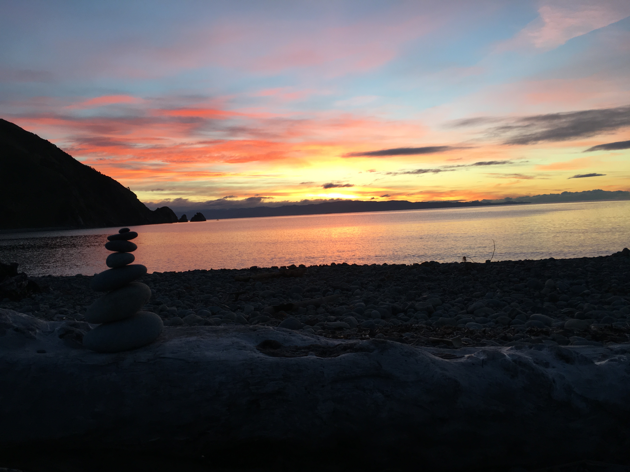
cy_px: 236
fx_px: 528
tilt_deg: -1.3
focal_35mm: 29
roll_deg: +2.6
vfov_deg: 48.2
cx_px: 315
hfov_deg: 61.7
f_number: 2.2
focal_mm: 4.15
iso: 40
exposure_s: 1/100
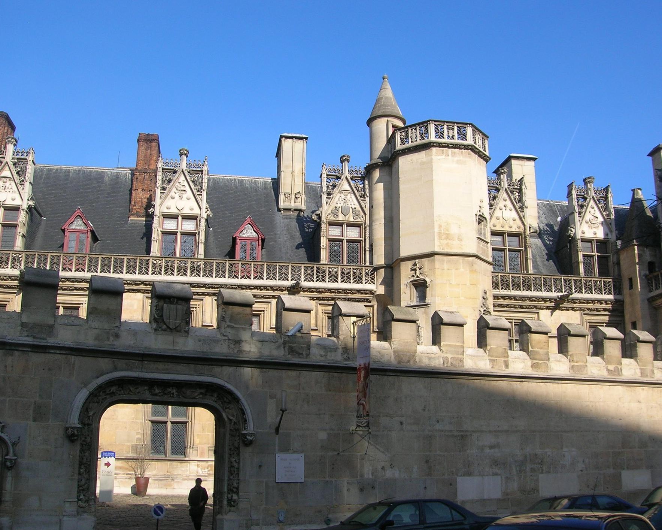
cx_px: 336
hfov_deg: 50.3
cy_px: 269
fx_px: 705
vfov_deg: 41.2
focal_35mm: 36
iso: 50
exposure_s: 1/365
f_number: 4.9
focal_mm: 5.7
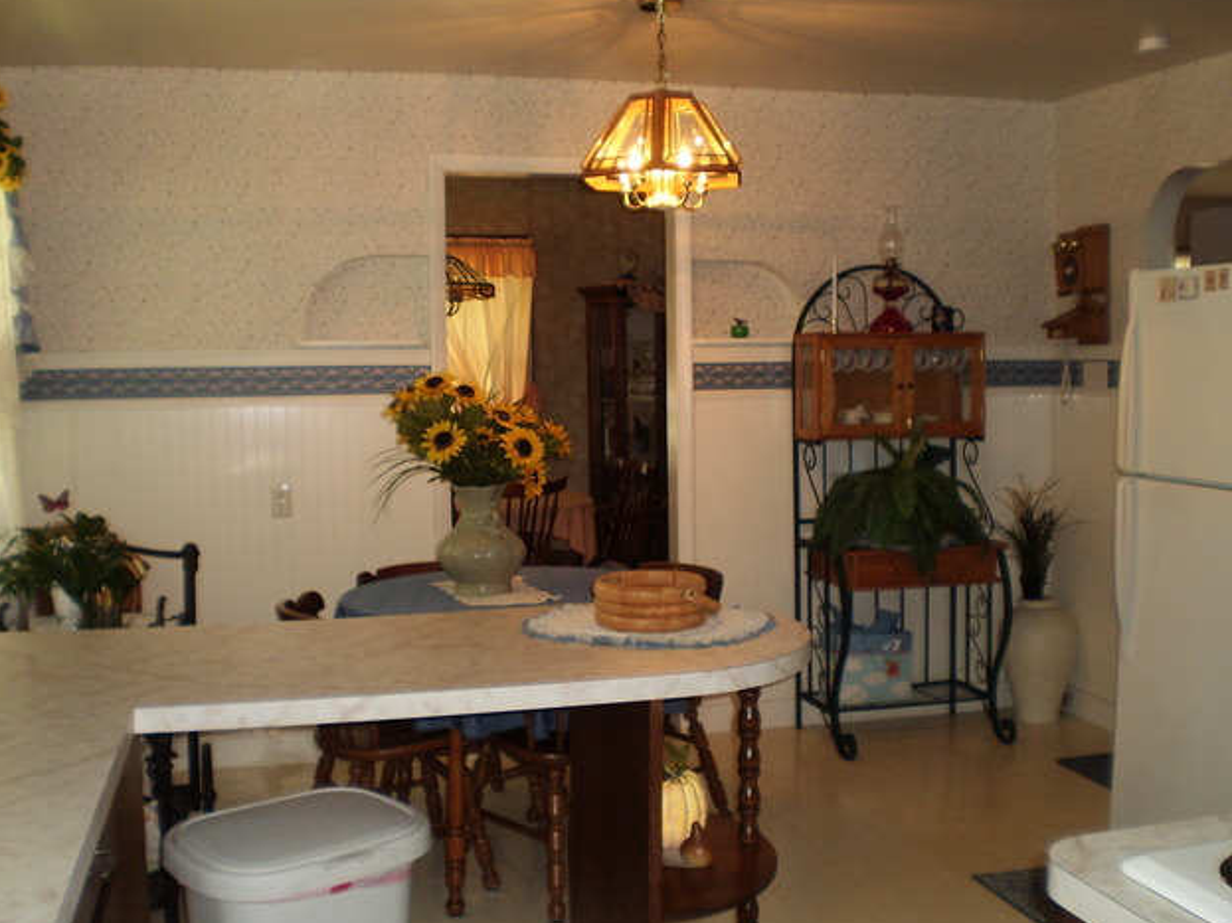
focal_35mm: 37
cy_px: 461
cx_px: 601
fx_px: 1317
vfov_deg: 38.7
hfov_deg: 50.1
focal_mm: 6.3
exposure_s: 1/30
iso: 125
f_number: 3.1
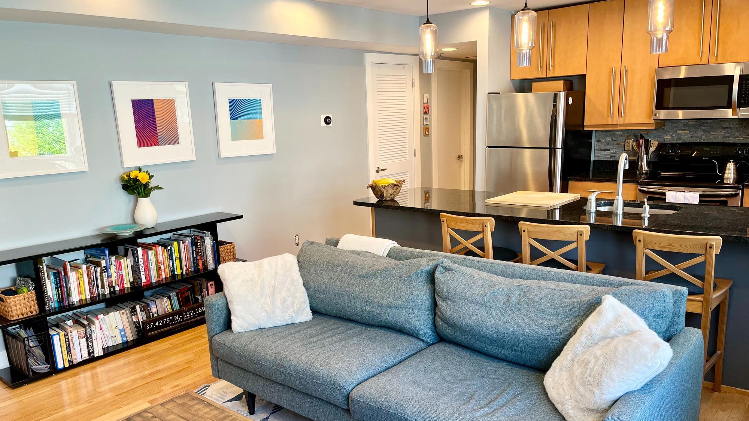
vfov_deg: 40.1
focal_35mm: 29
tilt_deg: -13.4
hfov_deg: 66.1
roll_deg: +1.9
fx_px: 576
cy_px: 242
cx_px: 368
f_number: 1.6
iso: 80
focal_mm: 5.1
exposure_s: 1/60
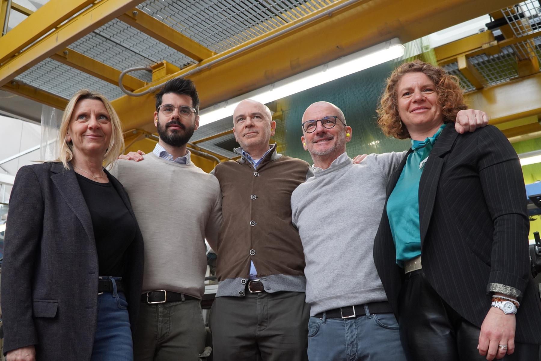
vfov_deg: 41.7
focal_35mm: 32
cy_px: 180
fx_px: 473
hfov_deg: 59.5
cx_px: 270
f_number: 4
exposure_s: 1/160
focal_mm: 21
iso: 1250
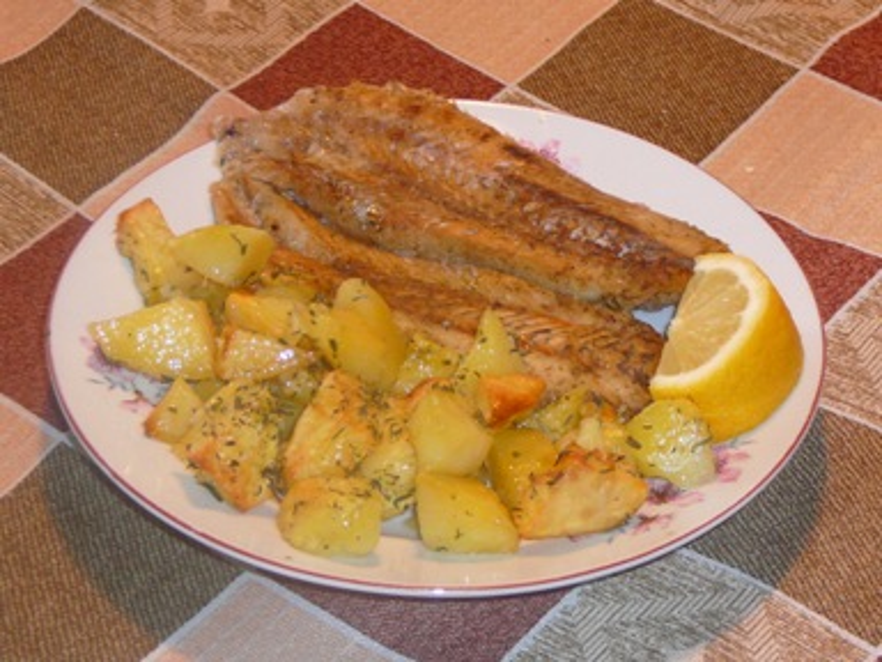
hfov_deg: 18.0
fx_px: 2777
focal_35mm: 109
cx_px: 441
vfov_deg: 13.6
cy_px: 331
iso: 160
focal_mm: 13
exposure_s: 1/8
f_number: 3.8
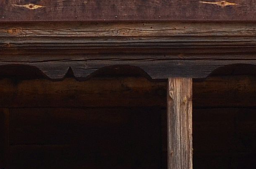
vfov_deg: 8.3
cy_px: 177
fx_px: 1156
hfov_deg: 12.6
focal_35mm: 163
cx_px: 81
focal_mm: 18
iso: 360
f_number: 5.6
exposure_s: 1/125
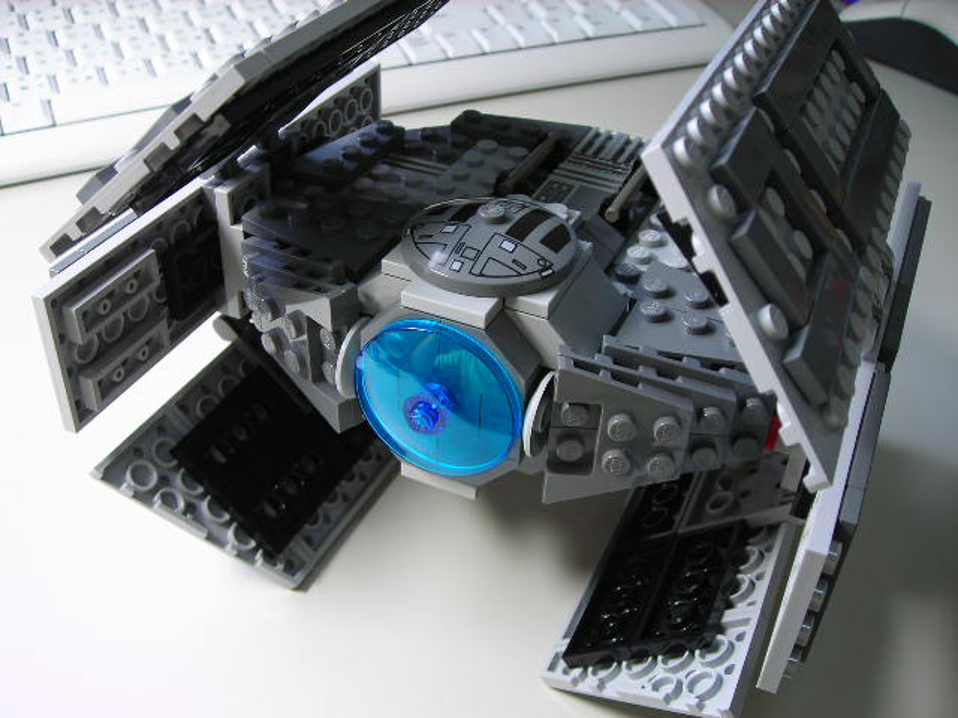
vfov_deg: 37.7
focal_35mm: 38
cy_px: 359
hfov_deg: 49.0
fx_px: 1052
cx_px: 479
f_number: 3.2
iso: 50
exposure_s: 1/13
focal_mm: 6.3
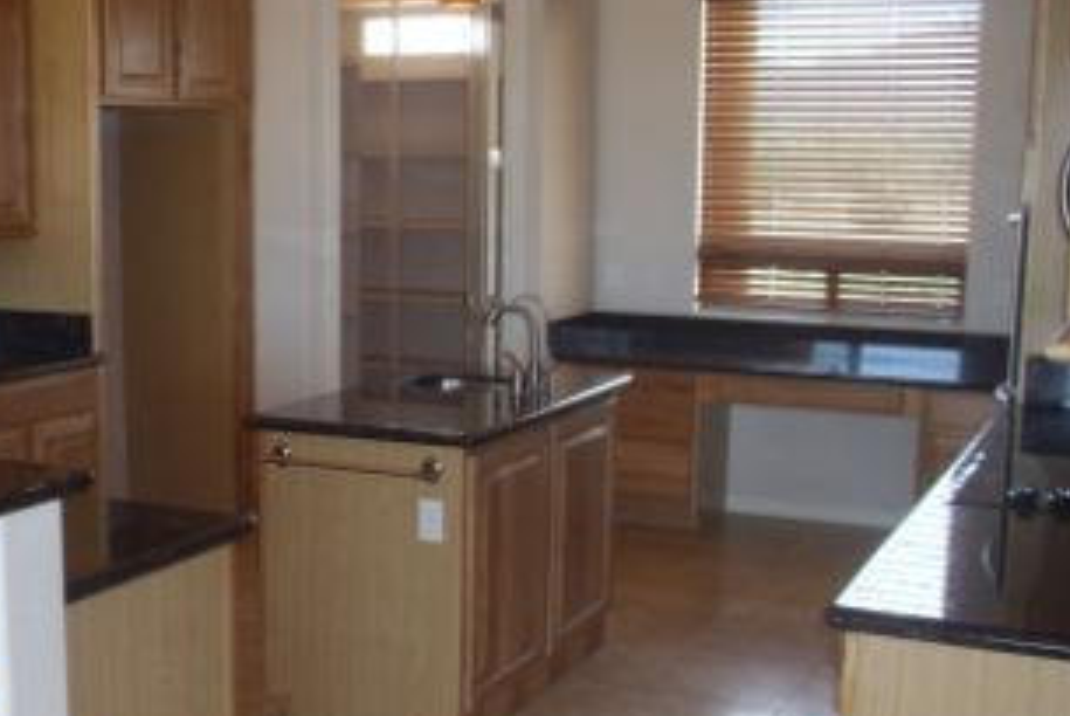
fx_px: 1725
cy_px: 460
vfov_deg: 23.4
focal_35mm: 58
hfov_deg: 33.9
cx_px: 291
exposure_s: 1/60
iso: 200
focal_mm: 6.3
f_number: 2.9
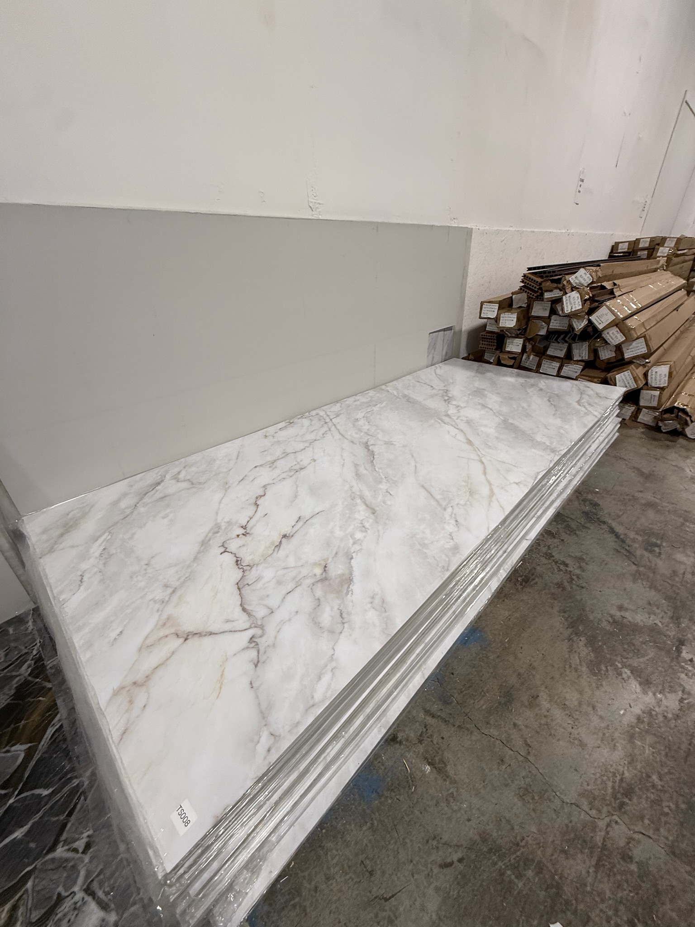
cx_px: 348
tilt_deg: -29.1
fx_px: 375
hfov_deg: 85.7
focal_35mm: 14
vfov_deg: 102.1
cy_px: 464
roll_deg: +3.8
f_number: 2.2
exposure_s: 1/120
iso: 160
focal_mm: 2.22
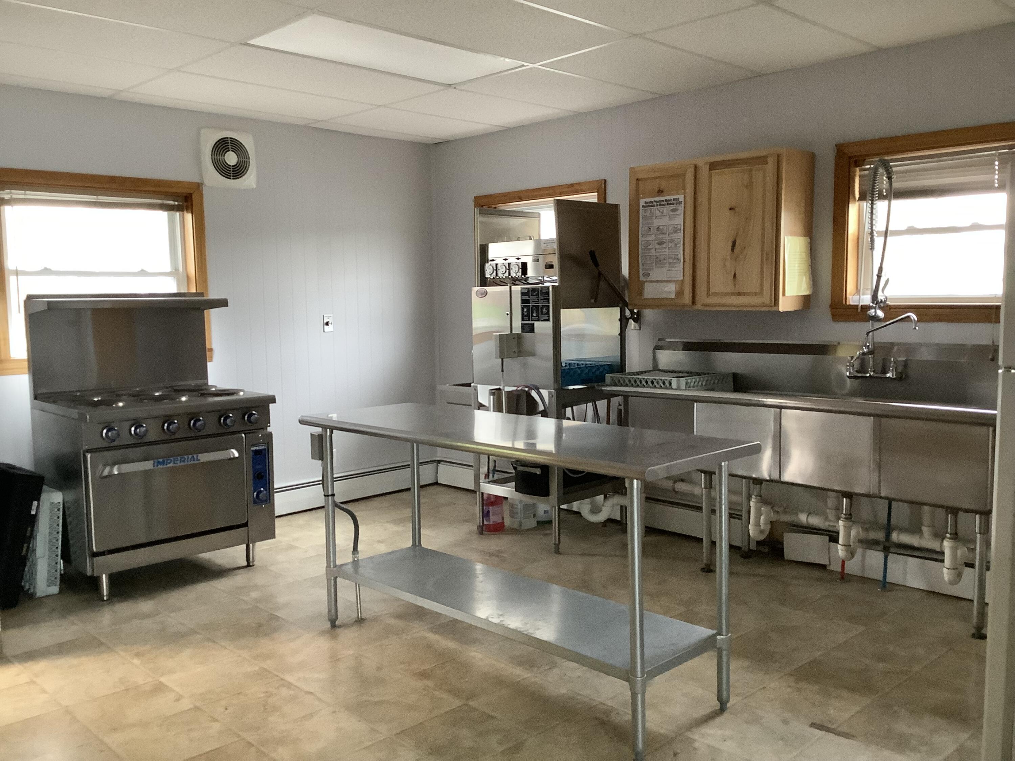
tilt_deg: -5.4
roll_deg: +0.0
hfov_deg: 58.4
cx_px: 508
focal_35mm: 31
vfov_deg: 45.4
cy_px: 380
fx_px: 909
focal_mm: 3.3
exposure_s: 1/50
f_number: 2.4
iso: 400
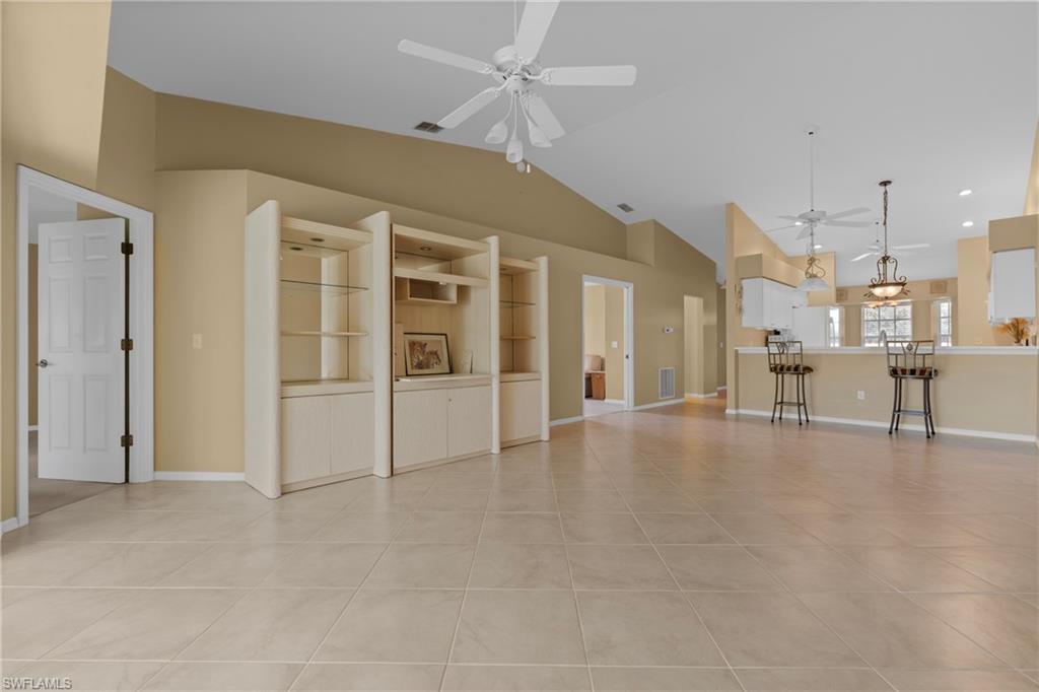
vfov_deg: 73.7
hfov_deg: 96.8
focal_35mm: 16
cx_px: 520
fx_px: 462
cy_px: 346
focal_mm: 16
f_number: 9
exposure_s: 2
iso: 100
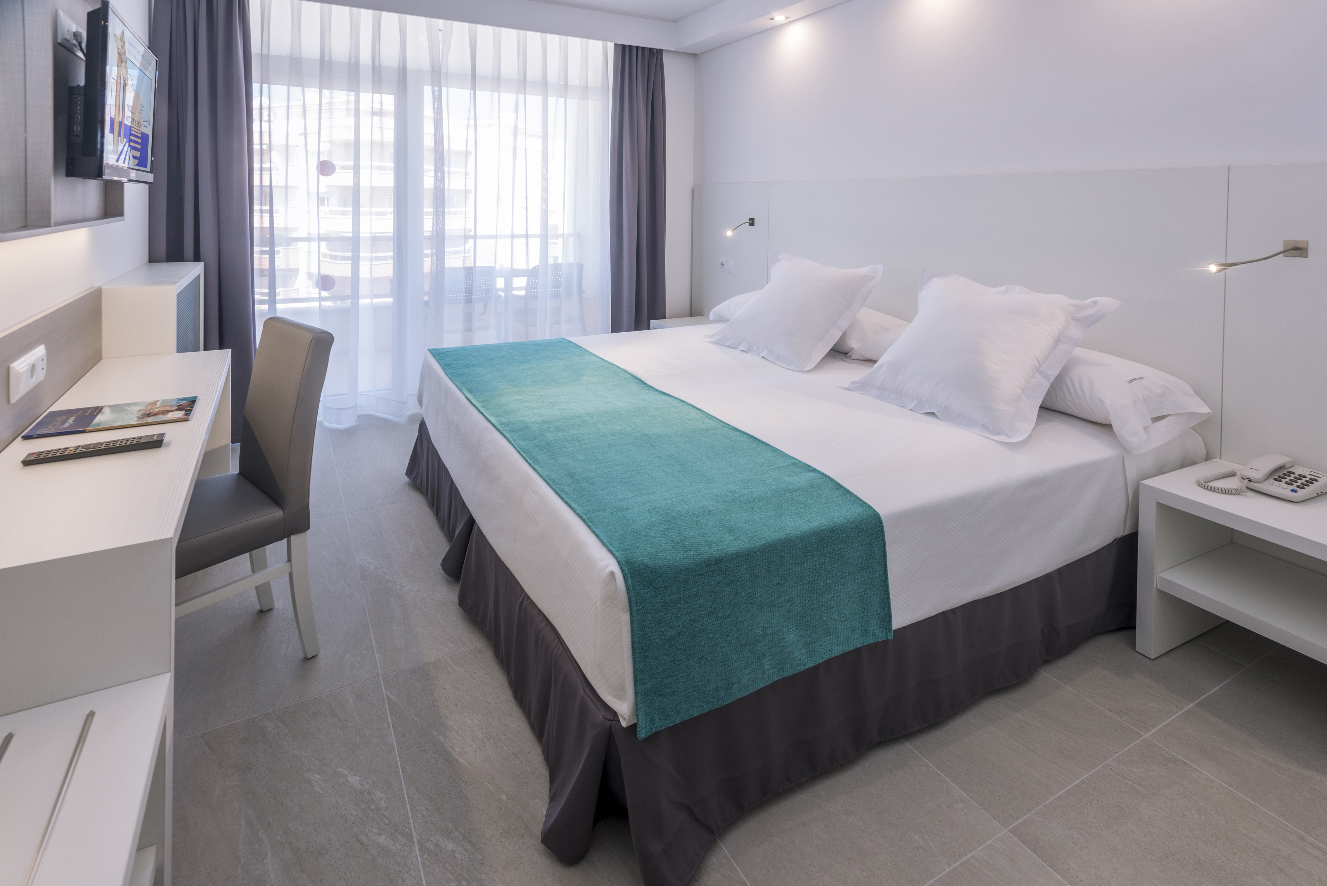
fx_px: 627
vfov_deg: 70.5
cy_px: 443
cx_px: 664
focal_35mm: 17
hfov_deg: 93.3
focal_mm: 17
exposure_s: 1/3
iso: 250
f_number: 9
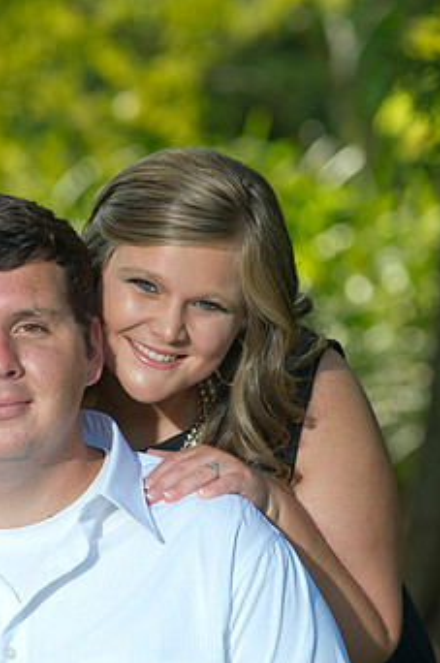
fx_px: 4836
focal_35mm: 263
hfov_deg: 5.2
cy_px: 434
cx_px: 160
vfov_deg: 7.8
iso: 320
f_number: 5
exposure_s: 1/250
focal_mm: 200
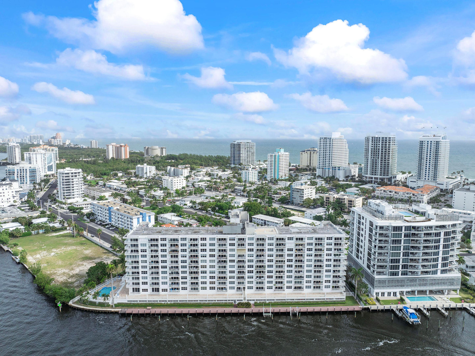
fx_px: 329
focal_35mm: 24
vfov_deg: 56.8
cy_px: 178
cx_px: 238
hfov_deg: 71.6
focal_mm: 12.29
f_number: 2.8
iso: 100
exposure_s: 1/2000
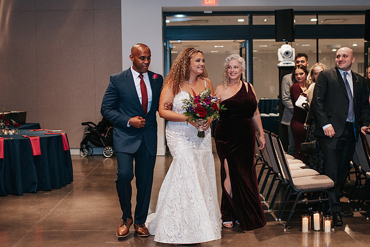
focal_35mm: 52
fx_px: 540
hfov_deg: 37.8
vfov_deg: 25.8
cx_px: 185
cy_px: 124
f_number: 2
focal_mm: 35
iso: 800
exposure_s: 1/200
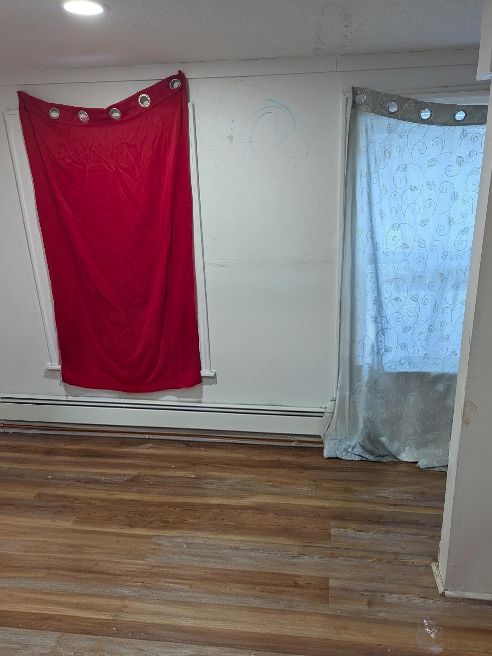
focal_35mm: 26
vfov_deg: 67.2
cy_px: 351
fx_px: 493
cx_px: 260
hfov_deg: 53.0
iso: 365
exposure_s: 1/120
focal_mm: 6.81
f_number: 1.85
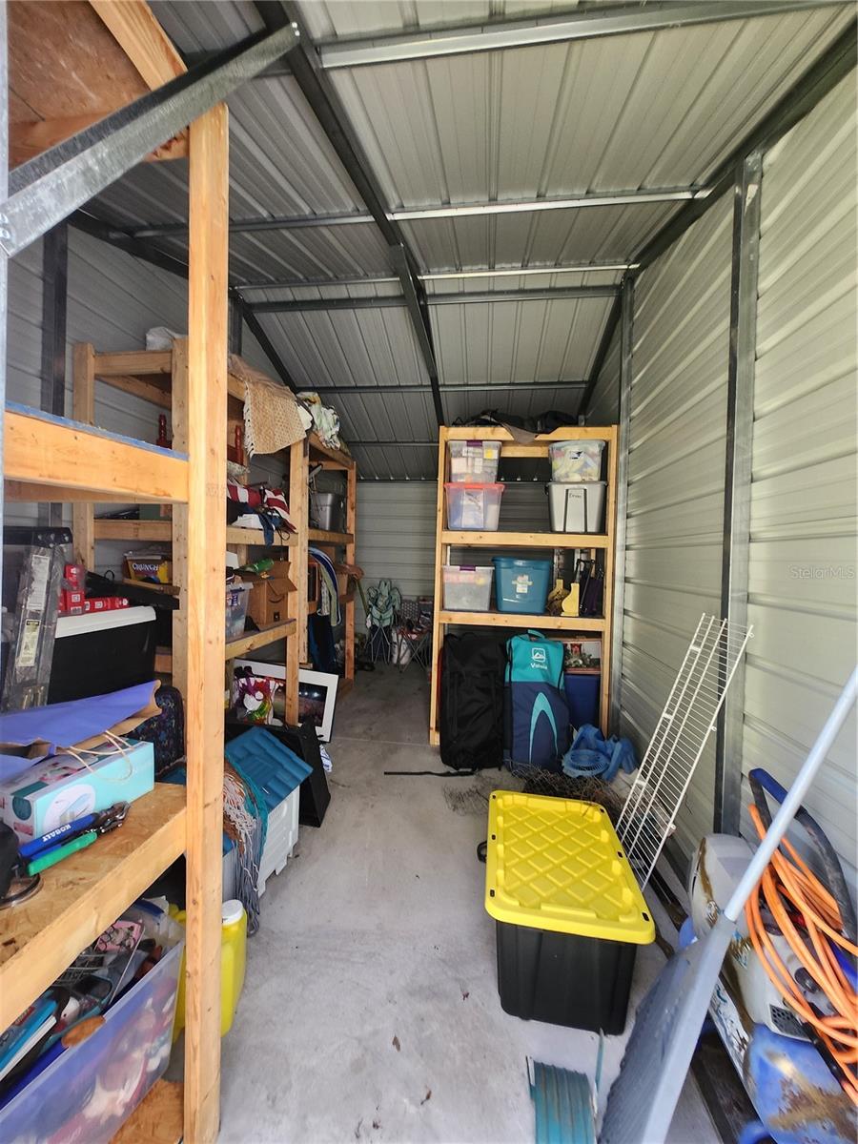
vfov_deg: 106.2
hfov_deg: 89.9
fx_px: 430
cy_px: 572
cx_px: 429
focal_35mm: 13
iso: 100
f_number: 2.2
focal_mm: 1.74
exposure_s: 1/60
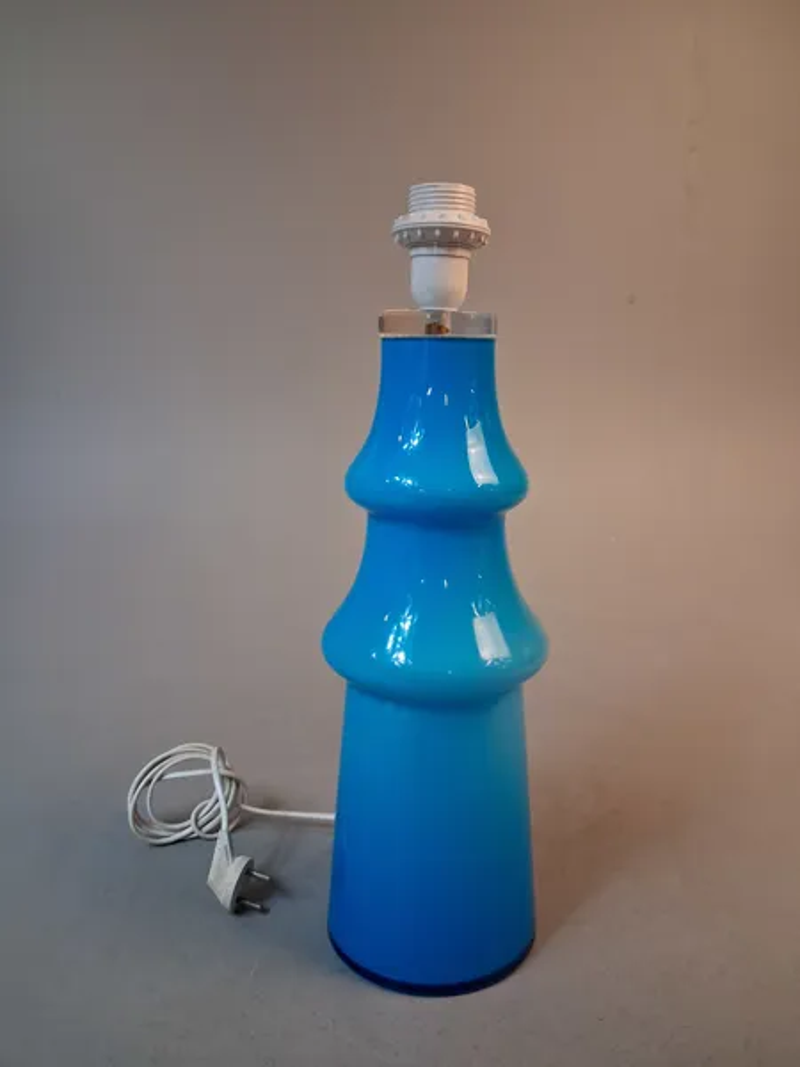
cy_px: 534
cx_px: 400
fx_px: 832
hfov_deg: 51.4
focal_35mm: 27
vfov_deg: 65.3
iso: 250
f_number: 1.8
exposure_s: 1/50
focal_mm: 4
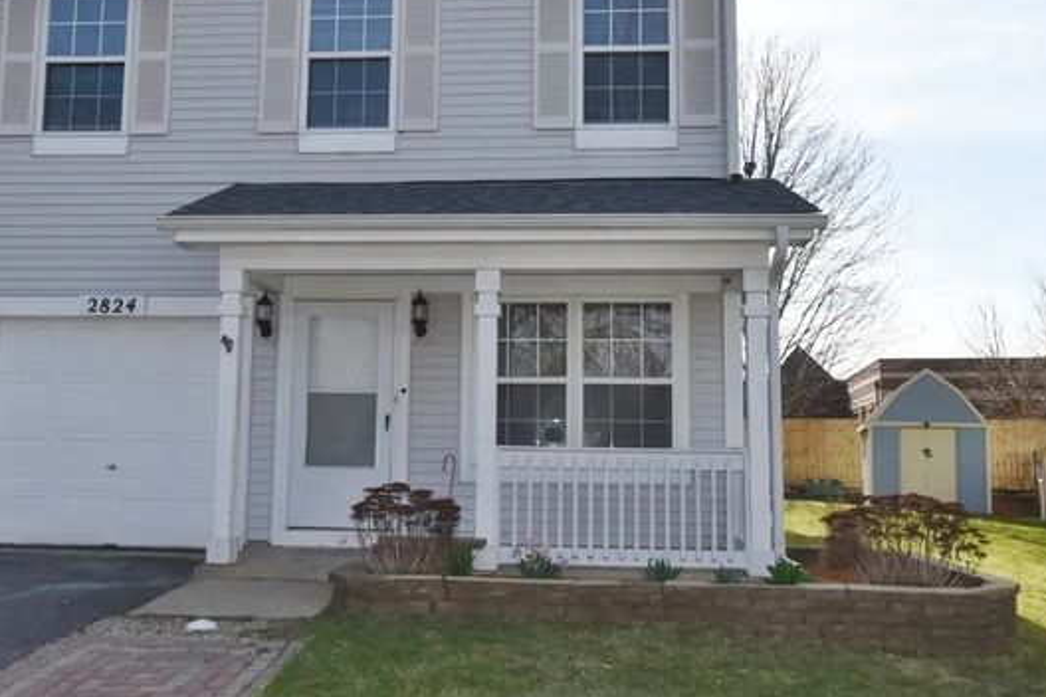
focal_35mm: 33
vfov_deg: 39.4
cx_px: 473
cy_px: 332
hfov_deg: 56.4
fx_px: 973
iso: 100
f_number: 11
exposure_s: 1/200
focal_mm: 11.5
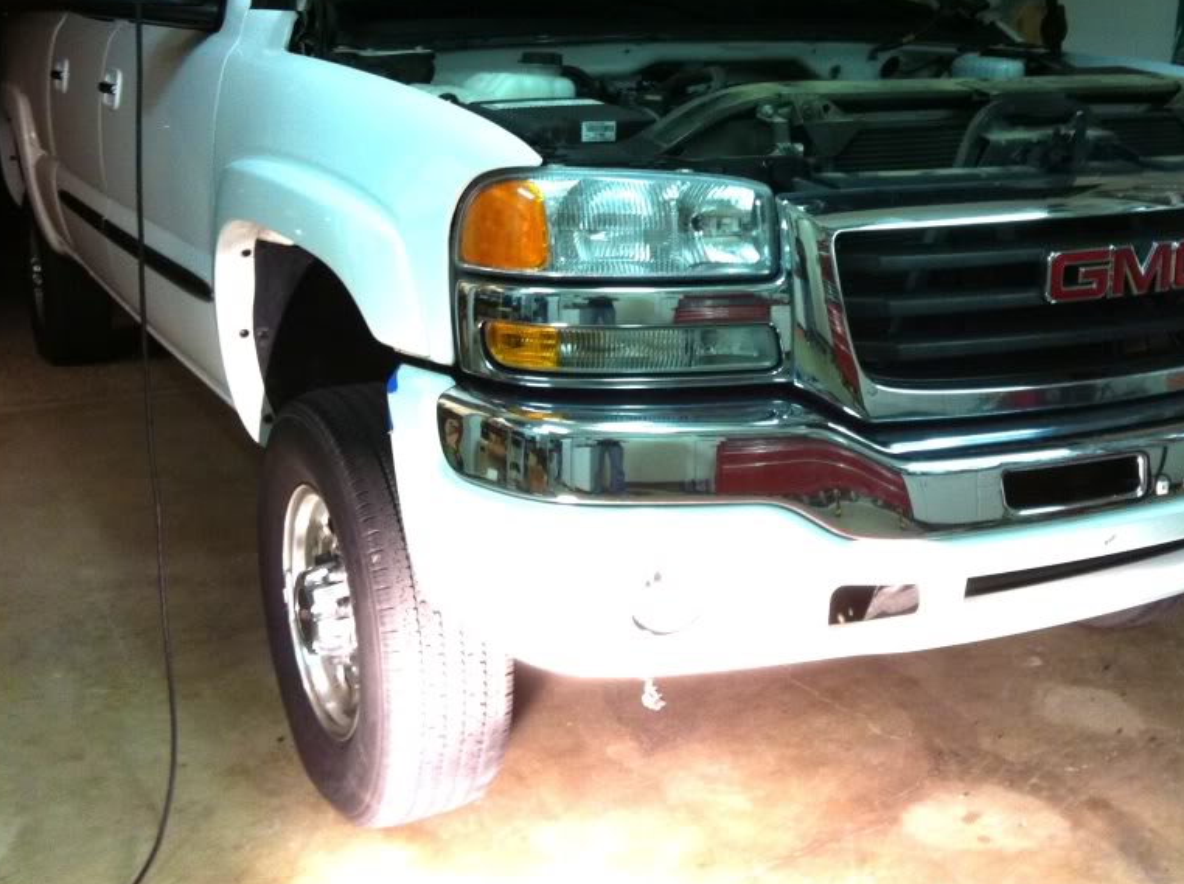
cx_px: 678
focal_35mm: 47
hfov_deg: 40.4
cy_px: 351
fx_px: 1605
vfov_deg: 30.7
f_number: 2.8
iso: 125
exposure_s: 1/15
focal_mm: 3.9
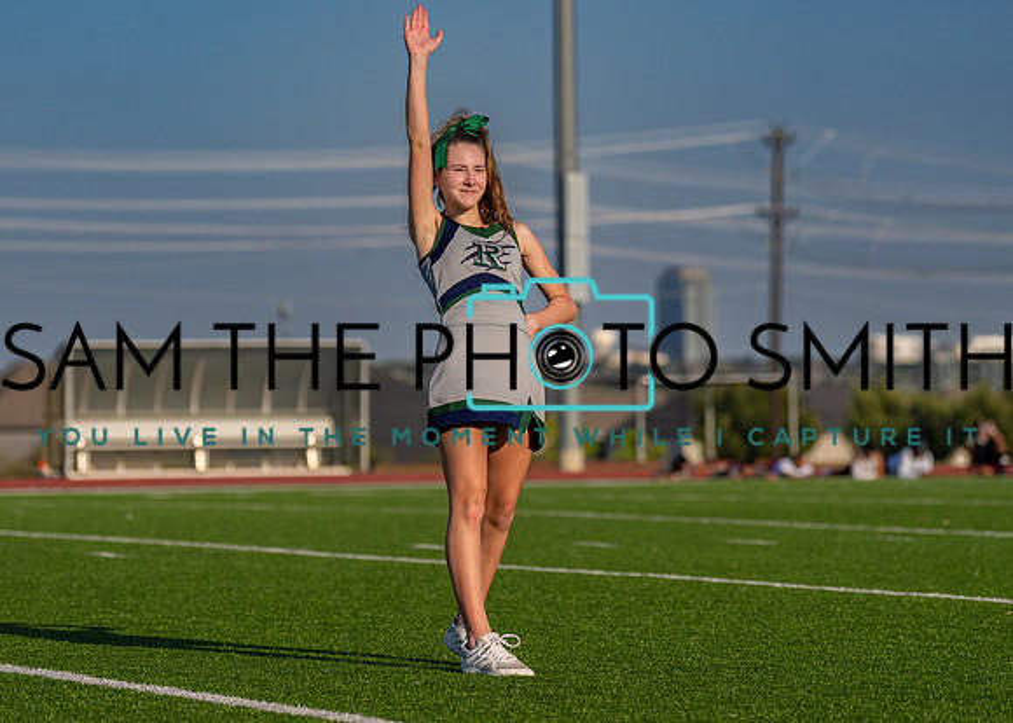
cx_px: 514
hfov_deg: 12.7
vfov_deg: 9.1
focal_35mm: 158
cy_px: 301
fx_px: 4540
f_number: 2.8
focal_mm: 106
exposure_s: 1/5000
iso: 100
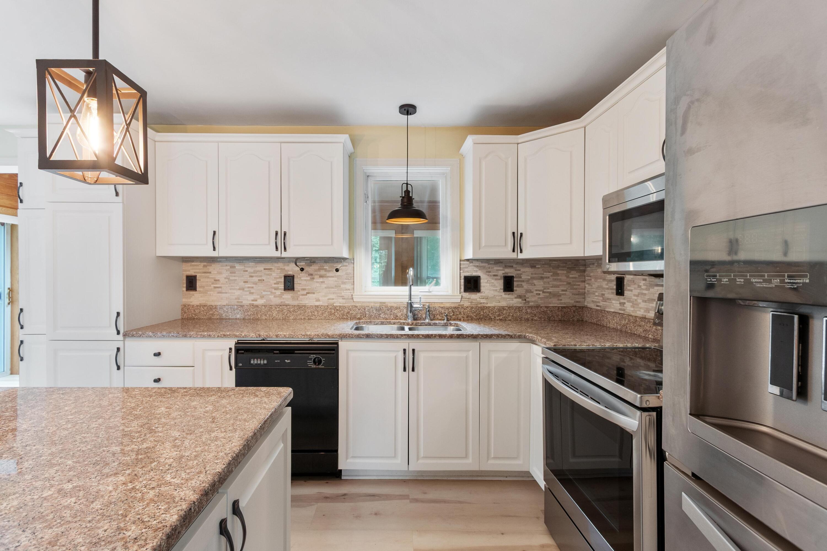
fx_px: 345
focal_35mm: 15
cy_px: 276
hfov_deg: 100.4
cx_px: 414
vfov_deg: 77.3
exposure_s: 3.2
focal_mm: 10
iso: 320
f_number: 8
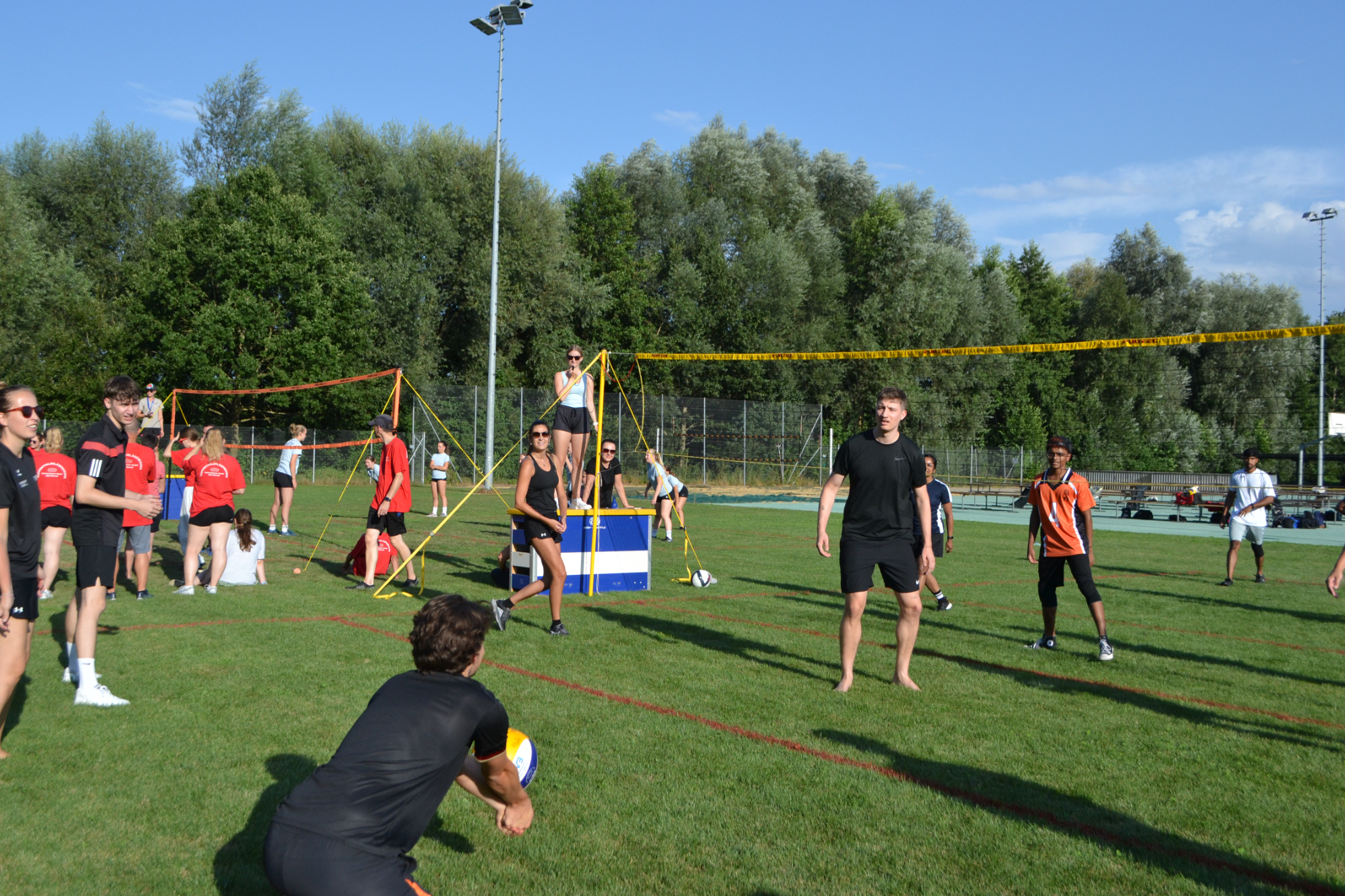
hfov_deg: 51.9
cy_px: 436
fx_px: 1382
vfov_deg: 35.9
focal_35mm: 37
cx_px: 656
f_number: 6.3
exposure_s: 1/1600
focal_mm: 24
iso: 400
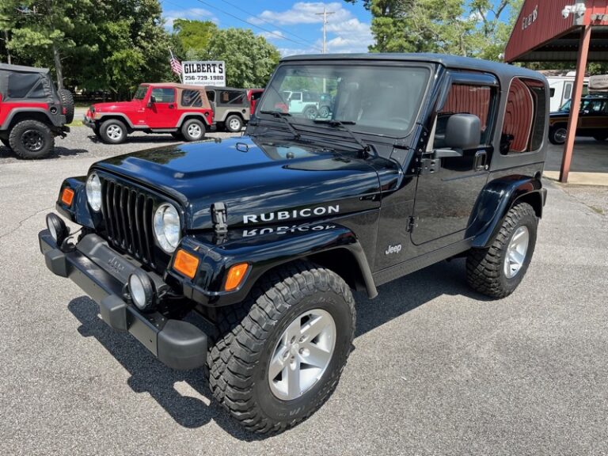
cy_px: 228
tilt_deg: -15.6
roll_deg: +0.4
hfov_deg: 67.3
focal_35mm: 26
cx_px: 304
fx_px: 457
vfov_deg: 53.1
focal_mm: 5.1
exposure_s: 1/2024
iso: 50
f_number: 1.6
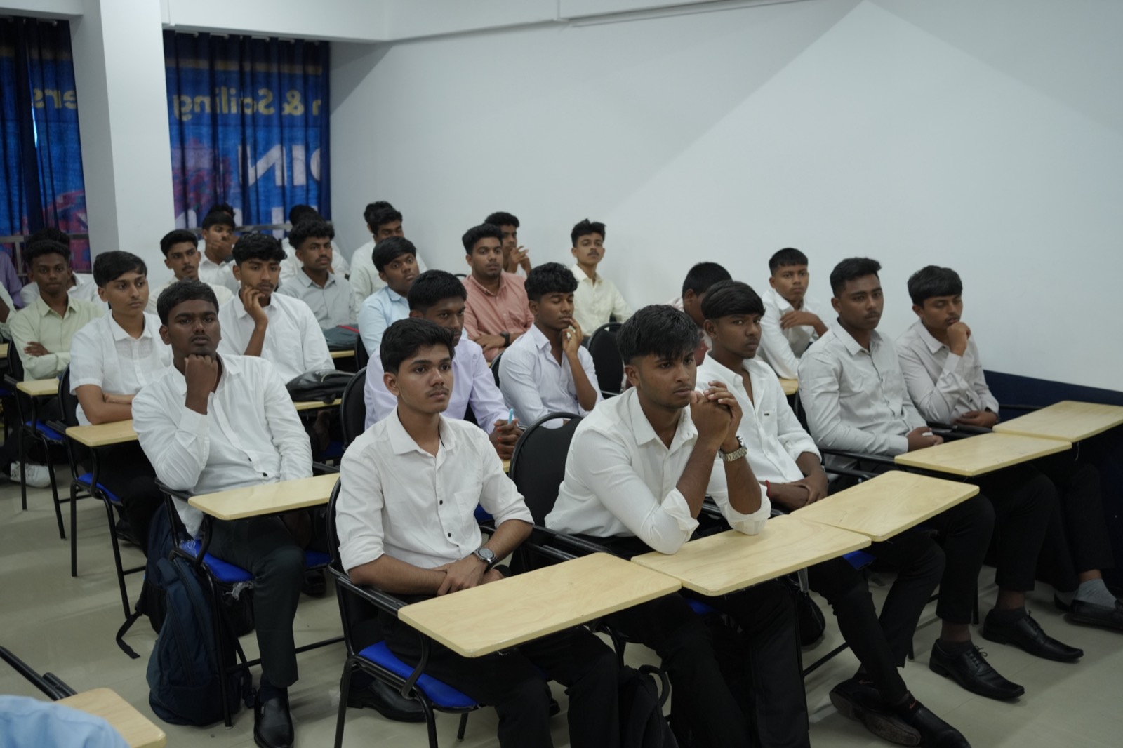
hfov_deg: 54.4
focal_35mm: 35
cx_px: 562
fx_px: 1092
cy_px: 374
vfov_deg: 37.8
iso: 1600
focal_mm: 35
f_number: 4
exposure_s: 1/125
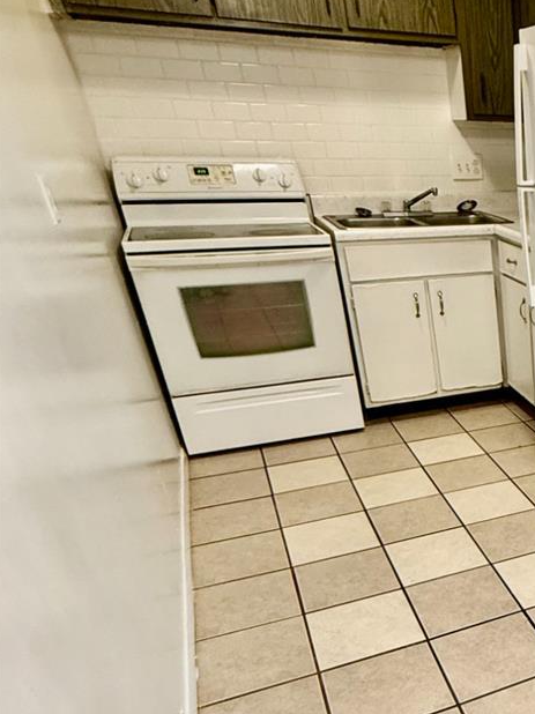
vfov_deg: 51.8
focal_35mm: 34
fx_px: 701
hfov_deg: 33.8
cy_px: 528
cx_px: 643
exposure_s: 1/60
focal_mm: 2.22
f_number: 2.2
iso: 250
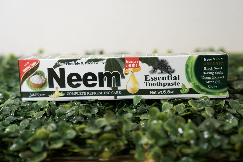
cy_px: 81
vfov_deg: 23.4
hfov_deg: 34.5
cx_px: 122
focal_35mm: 58
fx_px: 391
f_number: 3.5
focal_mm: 58
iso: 2500
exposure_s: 1/250
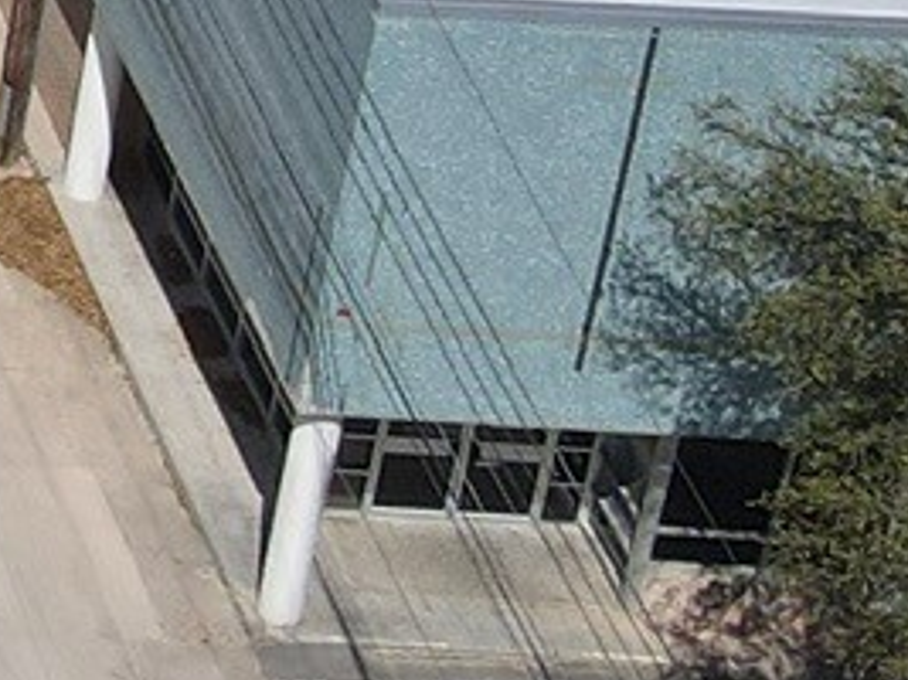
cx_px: -2119
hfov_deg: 8.4
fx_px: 4824
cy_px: -1149
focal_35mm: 184
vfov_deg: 7.4
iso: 100
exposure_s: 1/1250
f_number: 2.8
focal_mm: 4.5
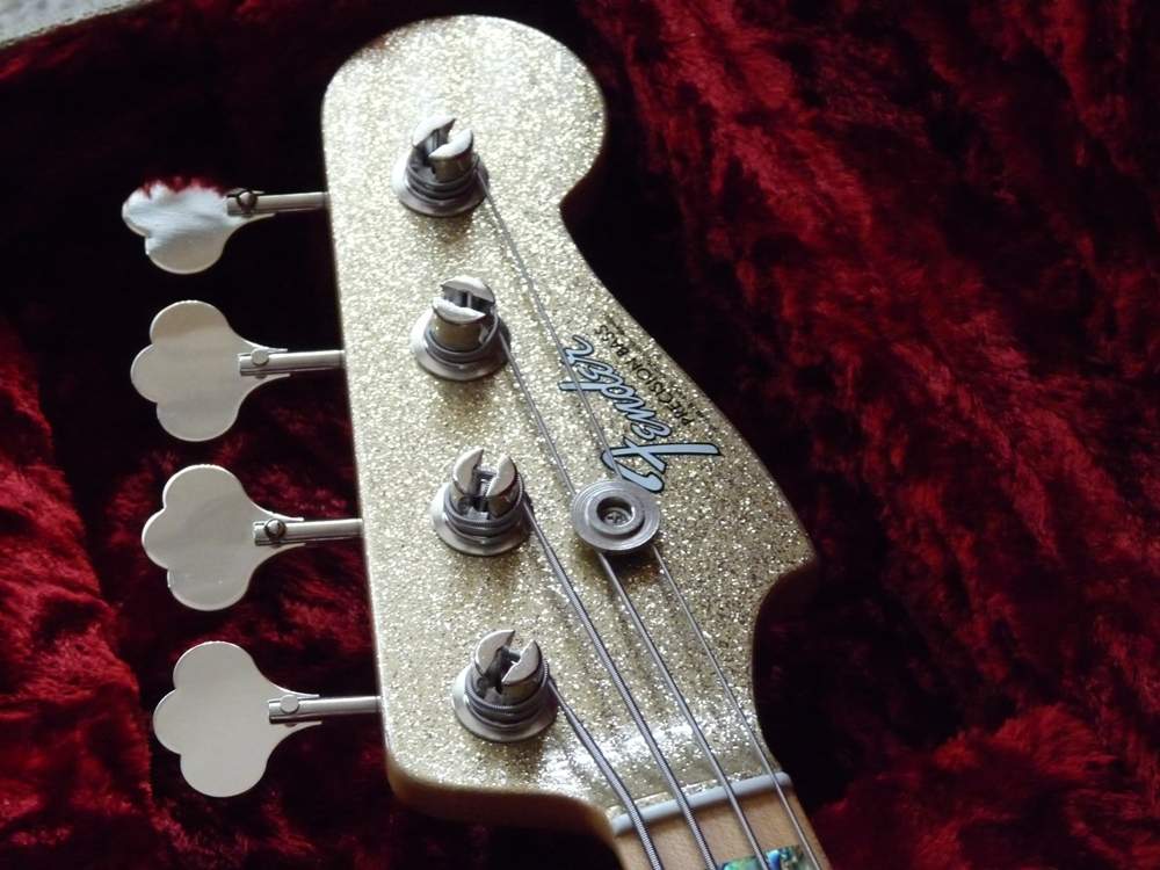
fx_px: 4490
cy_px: 435
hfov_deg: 14.7
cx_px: 580
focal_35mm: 134
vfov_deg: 11.1
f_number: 3.6
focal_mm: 23.7
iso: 800
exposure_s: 1/20
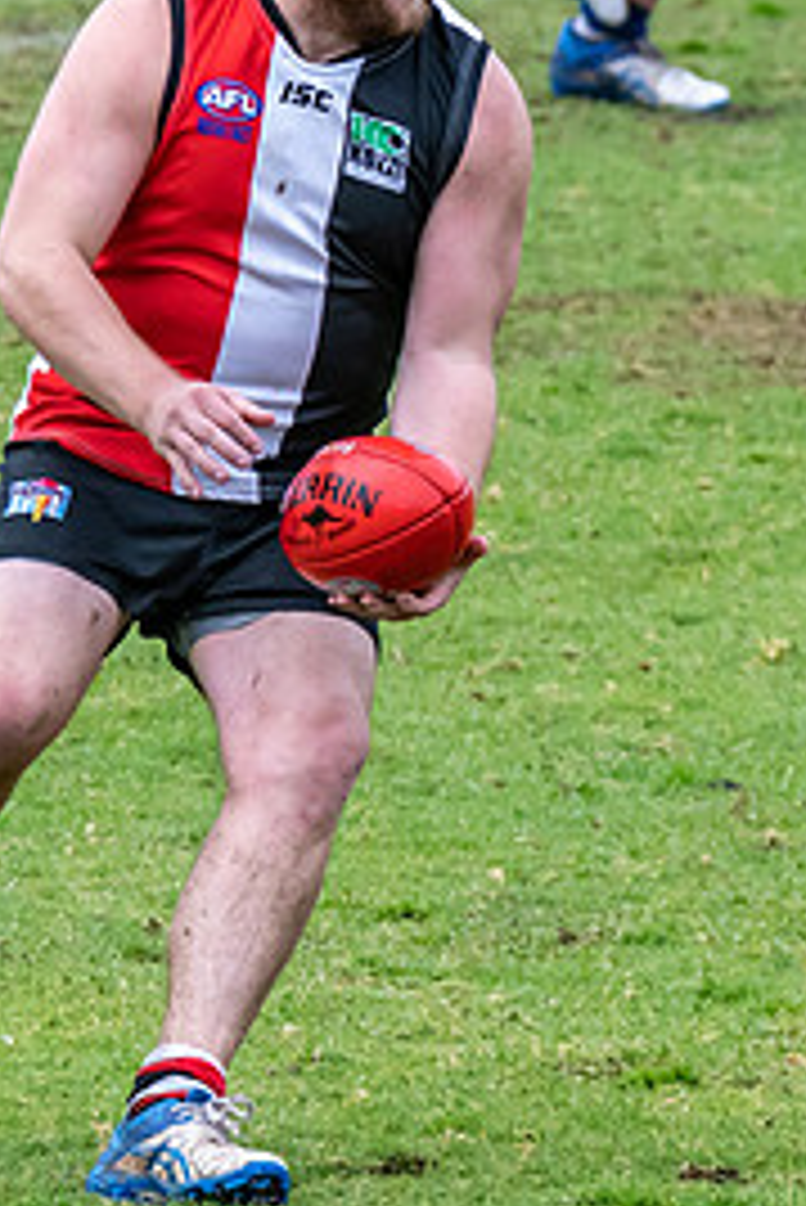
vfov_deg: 1.8
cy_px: 408
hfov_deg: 1.2
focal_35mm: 1126
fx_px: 37763
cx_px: 528
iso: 1250
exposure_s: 1/2000
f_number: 7.1
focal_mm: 260
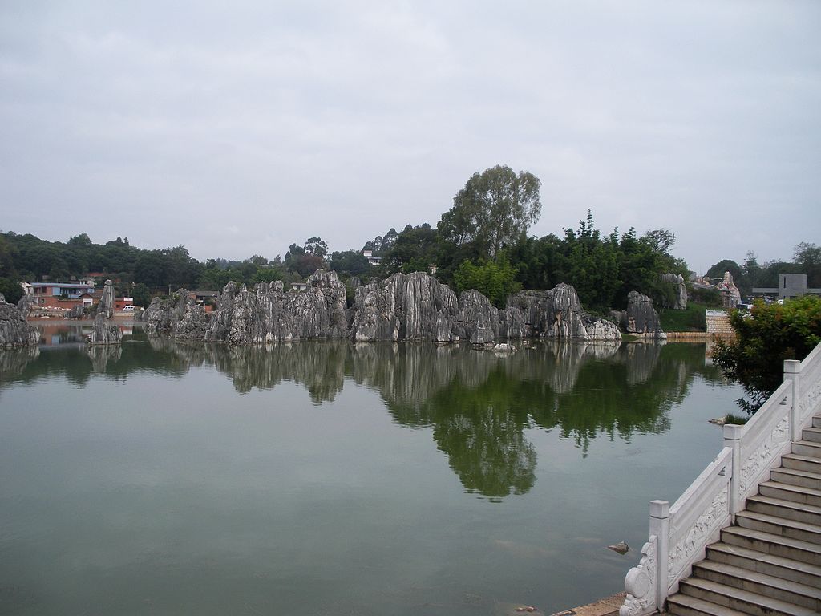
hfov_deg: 51.4
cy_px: 308
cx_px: 410
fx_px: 854
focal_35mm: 36
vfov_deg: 39.7
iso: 64
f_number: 3.5
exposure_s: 1/508
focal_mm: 6.3
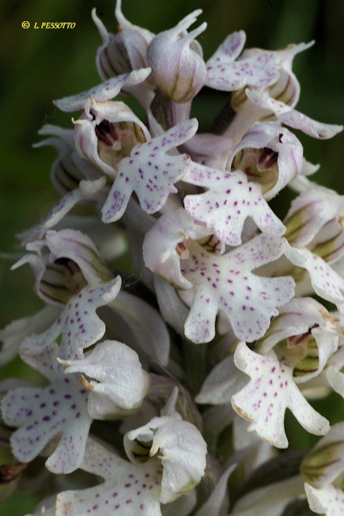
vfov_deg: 15.2
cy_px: 258
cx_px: 172
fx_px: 1936
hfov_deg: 10.2
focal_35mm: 135
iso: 800
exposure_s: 1/160
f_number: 16
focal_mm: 90
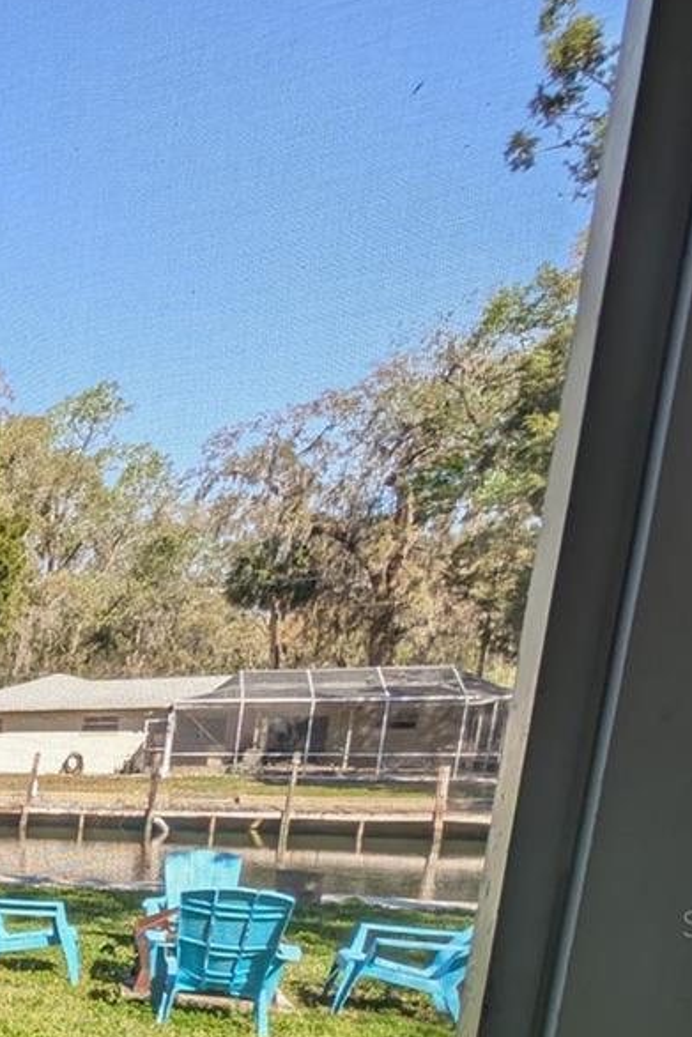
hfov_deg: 22.2
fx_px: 980
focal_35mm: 34
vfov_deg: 49.9
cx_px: -561
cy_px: 924
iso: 38
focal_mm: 2.23
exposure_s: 1/586
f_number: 1.95
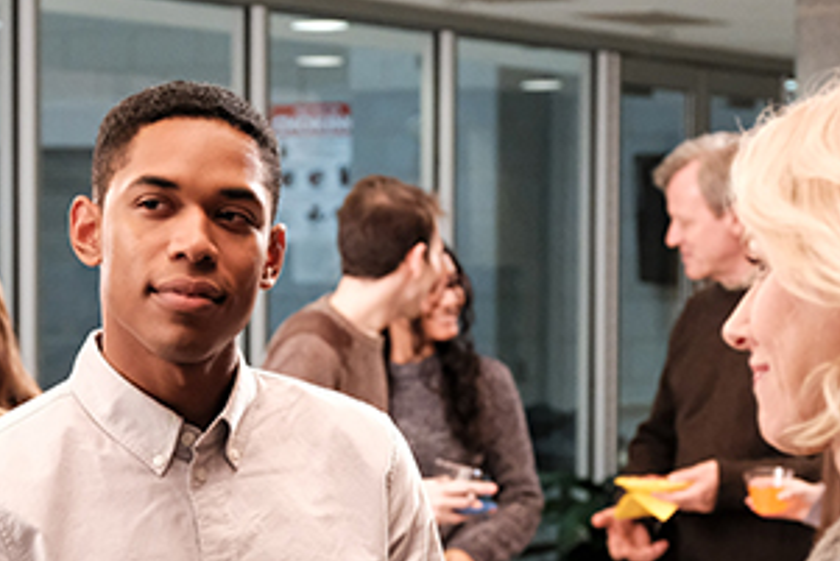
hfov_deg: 12.8
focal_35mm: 160
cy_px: 479
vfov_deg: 8.6
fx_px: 3735
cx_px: 251
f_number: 5
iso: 6400
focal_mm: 55
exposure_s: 1/160
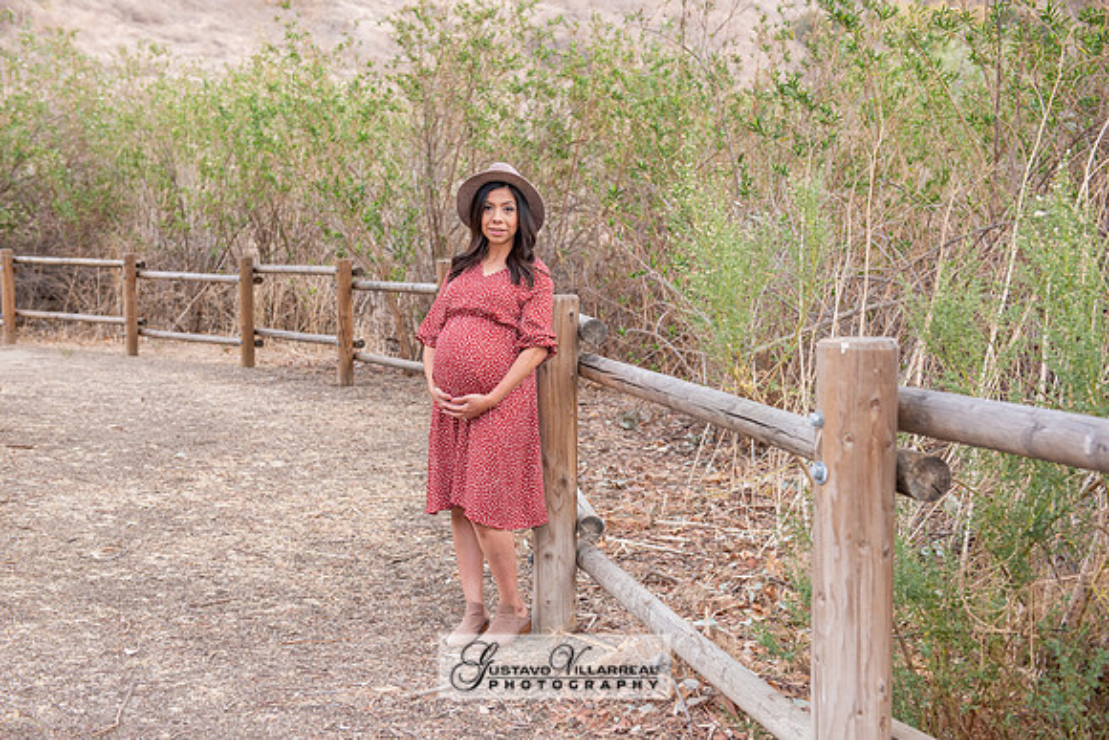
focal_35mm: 48
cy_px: 370
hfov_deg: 41.1
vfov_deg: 28.1
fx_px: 1479
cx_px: 554
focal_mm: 48
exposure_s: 1/125
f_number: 5
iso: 500
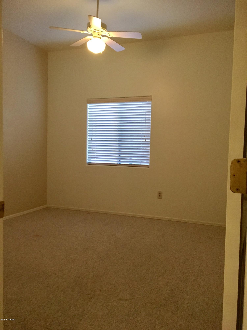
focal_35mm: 29
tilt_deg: -7.2
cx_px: 124
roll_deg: -0.9
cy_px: 165
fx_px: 276
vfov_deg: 61.7
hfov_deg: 48.2
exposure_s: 1/30
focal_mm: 4.15
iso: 200
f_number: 2.2
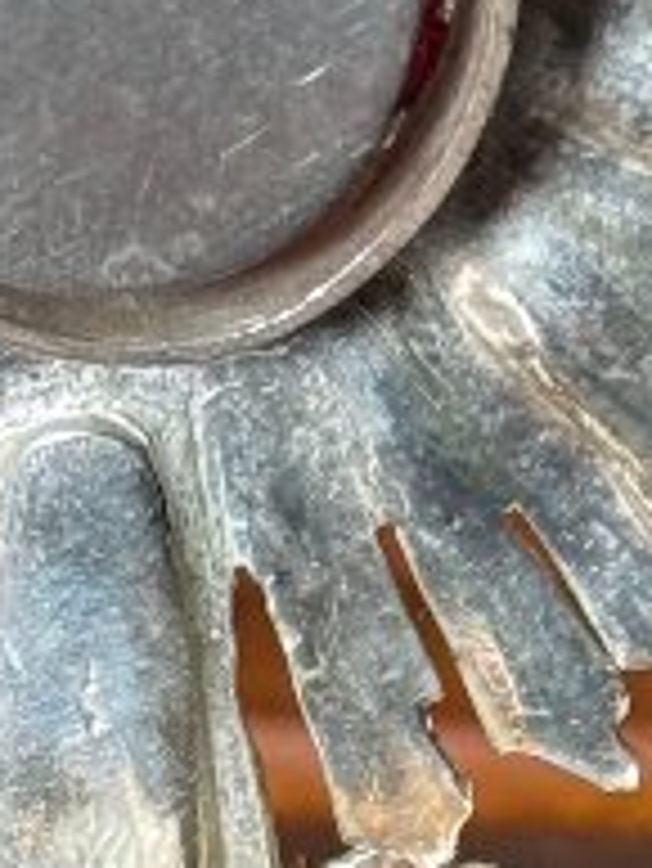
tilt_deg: -31.7
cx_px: 27
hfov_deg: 5.0
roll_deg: -0.6
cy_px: 1016
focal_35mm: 298
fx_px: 7476
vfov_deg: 6.6
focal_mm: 6.76
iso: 80
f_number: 1.78
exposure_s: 1/87
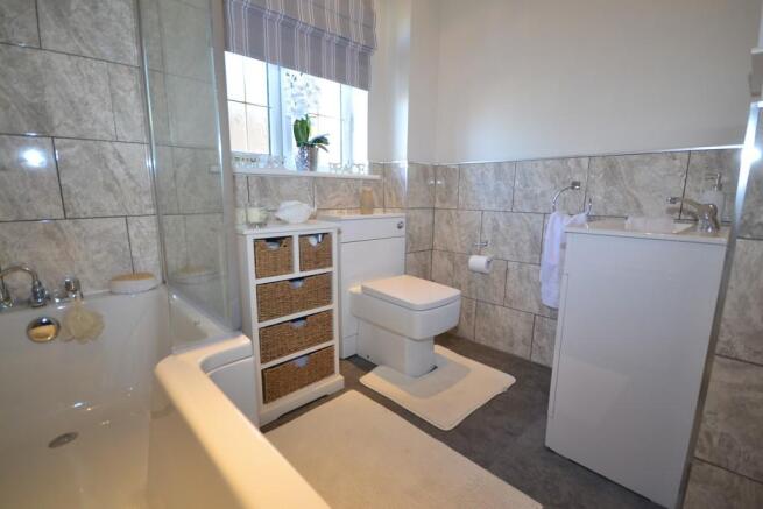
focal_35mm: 15
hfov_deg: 100.4
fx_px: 318
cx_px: 382
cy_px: 254
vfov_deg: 77.4
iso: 560
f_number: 4
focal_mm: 10
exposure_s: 1/60
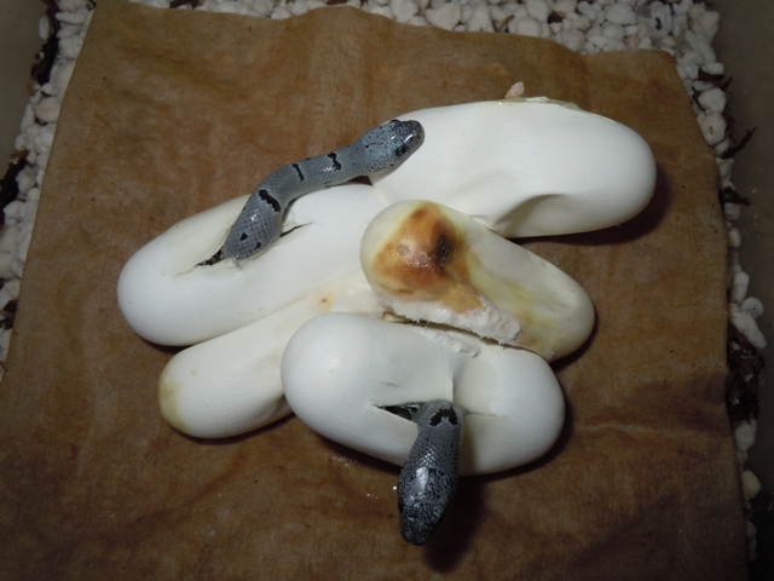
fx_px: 626
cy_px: 290
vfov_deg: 49.7
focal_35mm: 28
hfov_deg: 63.4
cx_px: 387
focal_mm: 5
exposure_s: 1/25
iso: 100
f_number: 3.7
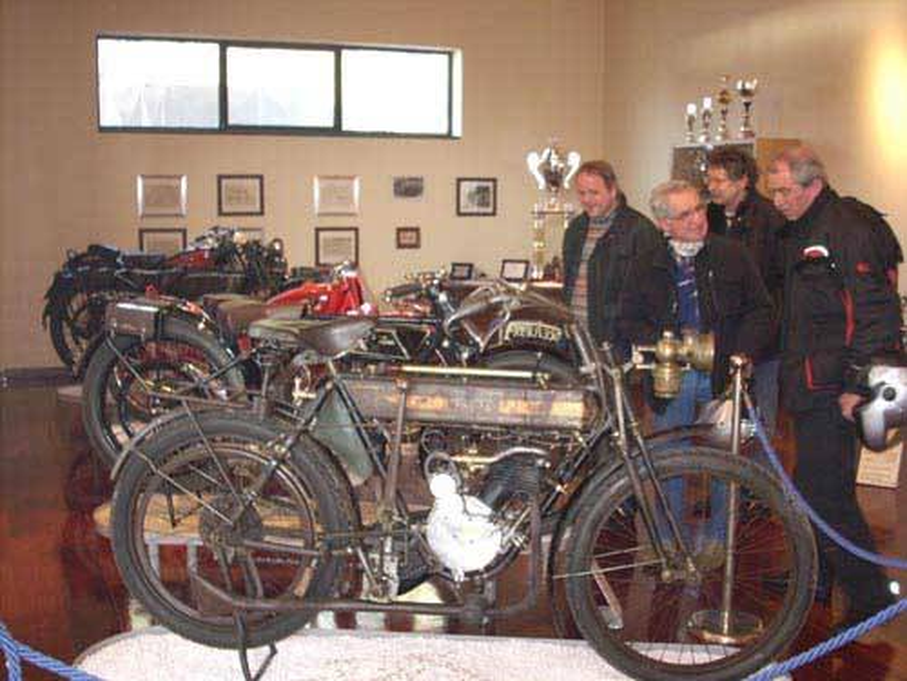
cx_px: 454
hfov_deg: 41.2
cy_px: 340
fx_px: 1205
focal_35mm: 46
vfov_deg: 31.5
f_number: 3.1
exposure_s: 1/30
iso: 200
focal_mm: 7.6
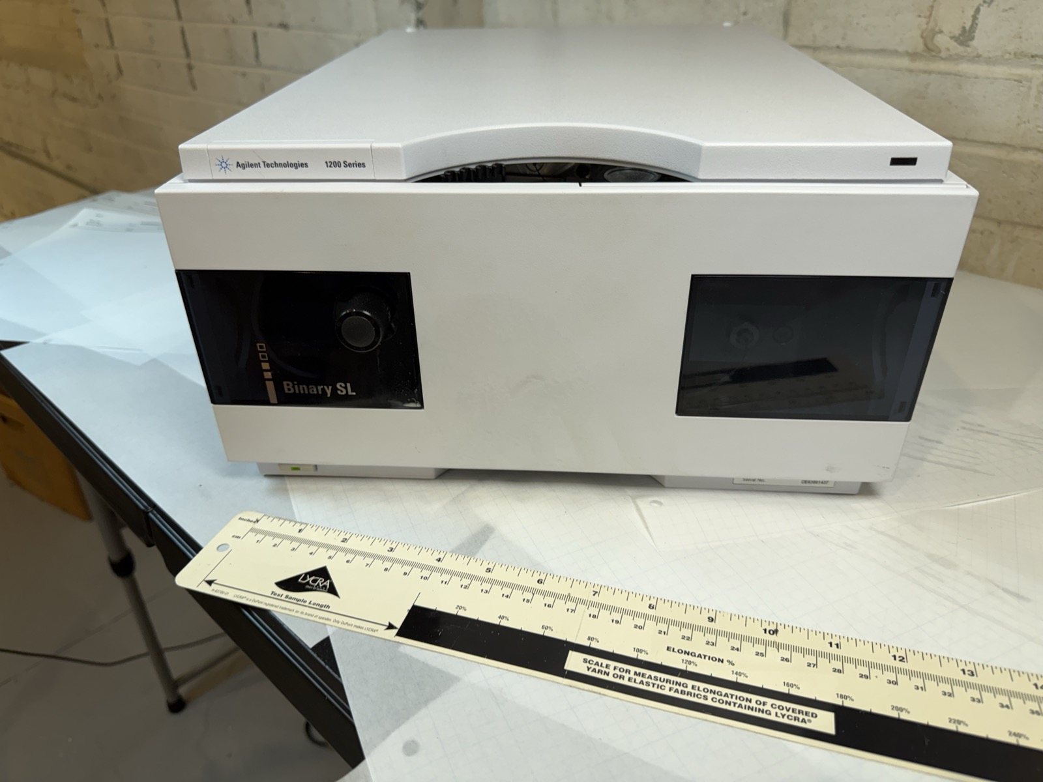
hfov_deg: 71.6
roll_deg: +2.0
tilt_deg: -30.2
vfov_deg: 56.8
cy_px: 391
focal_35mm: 24
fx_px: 723
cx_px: 522
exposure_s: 1/120
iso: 64
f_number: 1.78
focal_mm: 6.76
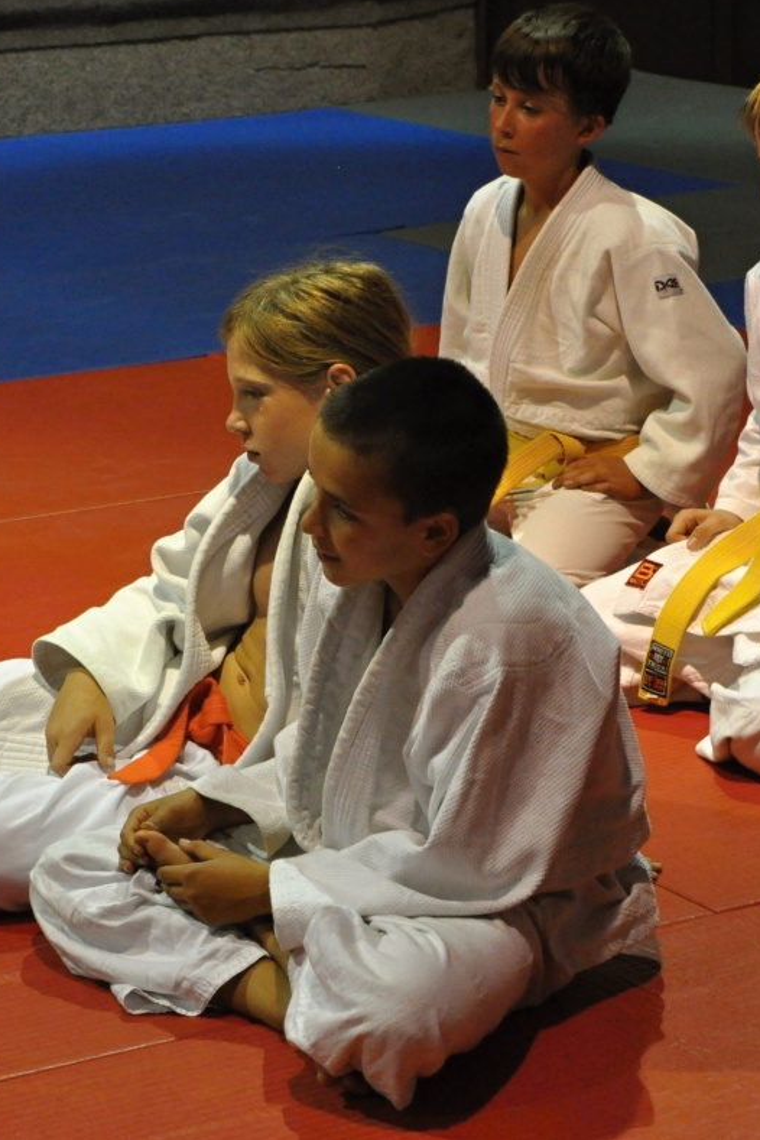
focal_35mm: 114
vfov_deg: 17.9
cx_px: 315
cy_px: 567
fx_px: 3610
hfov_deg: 12.0
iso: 2500
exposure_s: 1/80
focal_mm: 50
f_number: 9
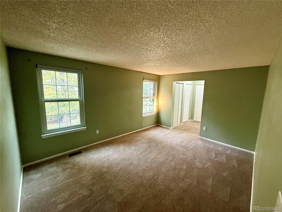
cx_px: 141
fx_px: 114
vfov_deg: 85.7
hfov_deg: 102.1
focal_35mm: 14
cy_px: 106
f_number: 2.2
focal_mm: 2.22
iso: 400
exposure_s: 1/60
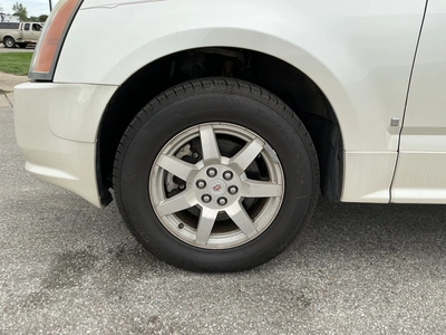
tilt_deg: -19.1
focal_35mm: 28
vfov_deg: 49.7
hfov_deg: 63.4
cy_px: 168
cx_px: 223
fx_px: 361
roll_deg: -0.2
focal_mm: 3
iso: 25
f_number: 1.8
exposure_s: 1/606
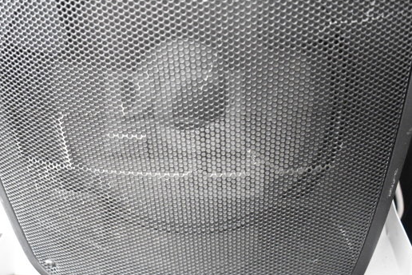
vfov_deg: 34.2
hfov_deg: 49.4
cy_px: 134
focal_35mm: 39
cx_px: 173
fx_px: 446
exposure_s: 1/30
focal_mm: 22
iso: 5000
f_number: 3.8
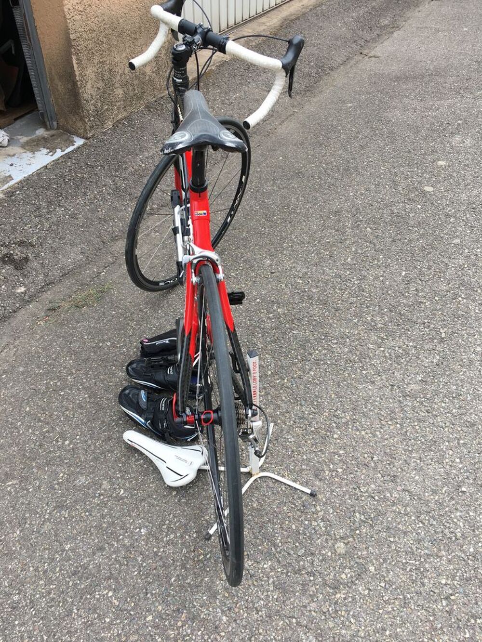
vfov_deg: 61.7
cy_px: 321
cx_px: 241
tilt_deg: -44.1
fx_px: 538
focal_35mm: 29
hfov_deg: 48.2
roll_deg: -0.2
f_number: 2.2
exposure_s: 1/229
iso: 25
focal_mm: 4.15
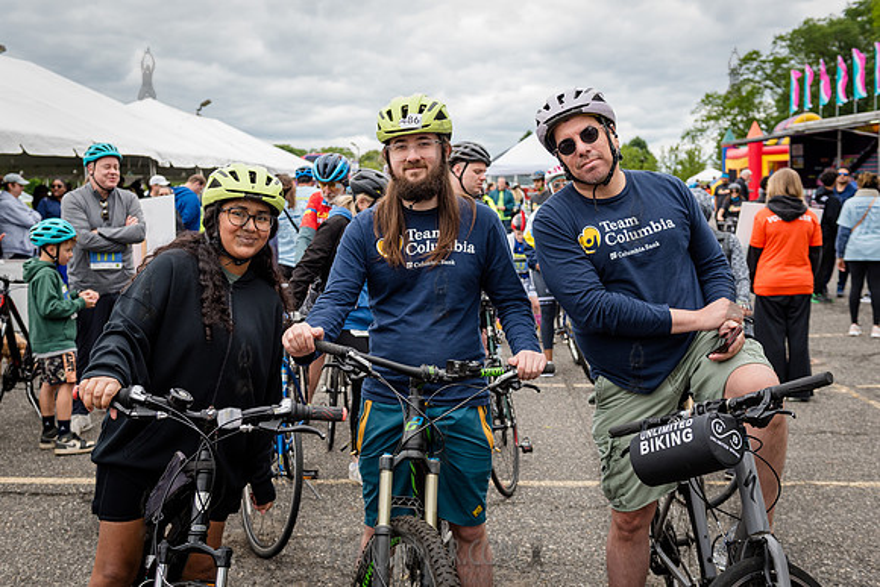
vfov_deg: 33.5
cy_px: 294
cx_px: 440
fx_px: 976
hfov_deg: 48.5
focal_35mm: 40
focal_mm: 35
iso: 400
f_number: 4
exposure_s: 1/640
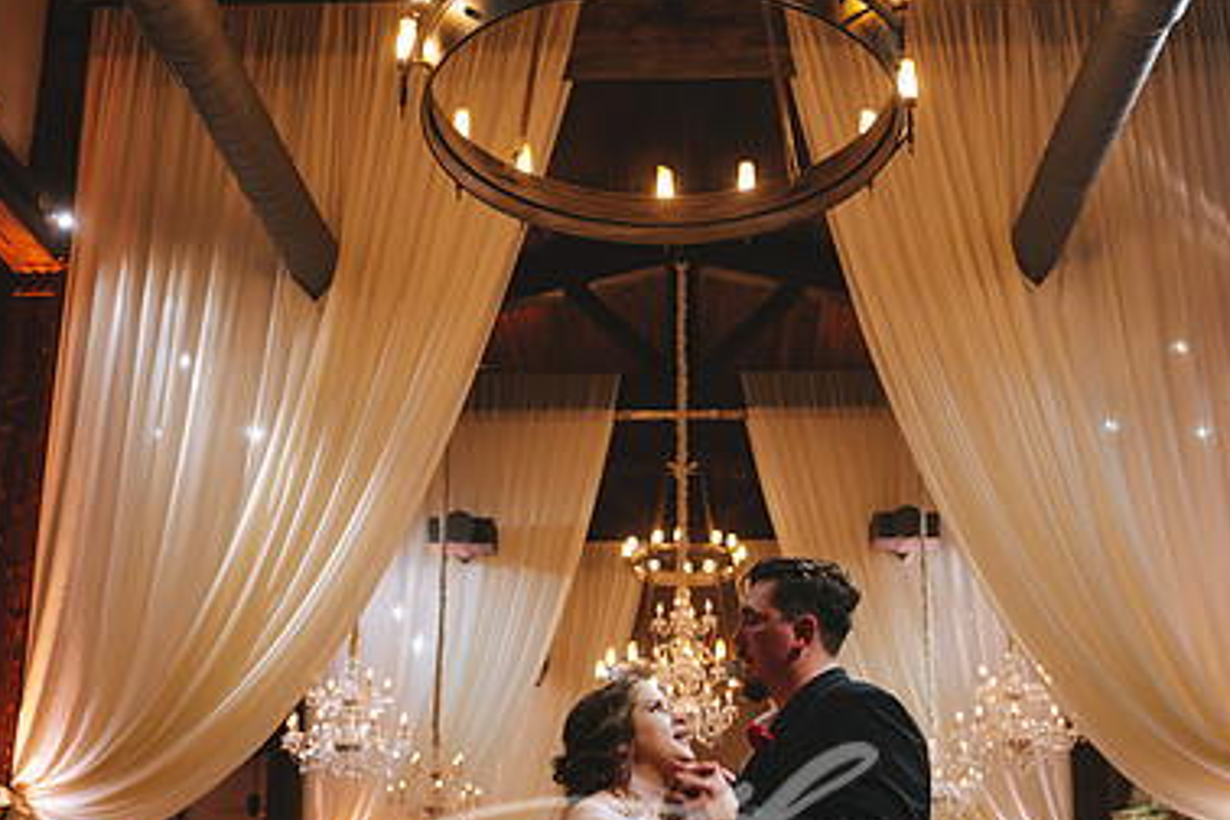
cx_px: 690
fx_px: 1572
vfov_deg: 29.0
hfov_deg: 42.7
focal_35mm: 46
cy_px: 560
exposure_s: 1/50
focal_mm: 30
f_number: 2.8
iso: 2000
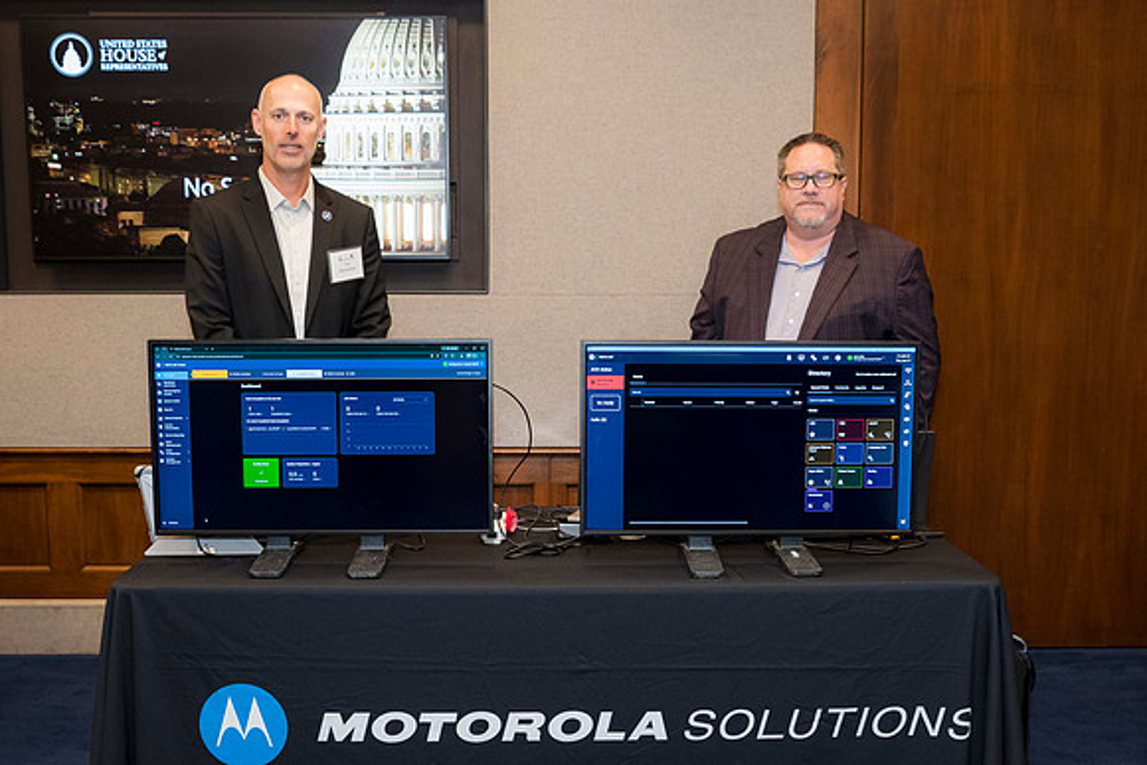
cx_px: 574
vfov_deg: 41.1
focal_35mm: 32
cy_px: 382
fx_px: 1020
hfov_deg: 58.7
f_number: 5
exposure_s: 1/125
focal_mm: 32
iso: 2800
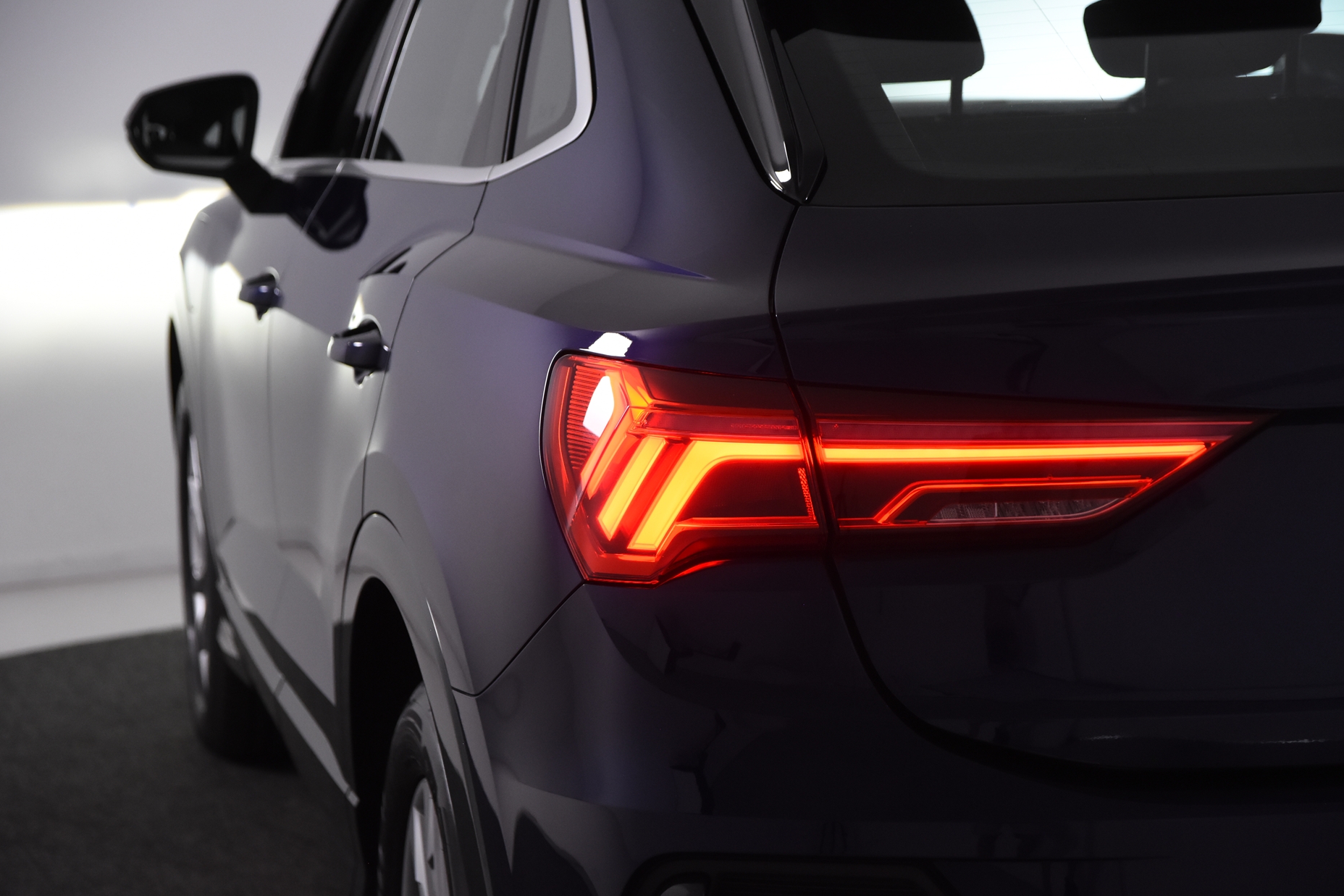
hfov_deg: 22.6
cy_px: 448
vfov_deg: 15.2
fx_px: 3359
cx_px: 692
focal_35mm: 90
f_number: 4
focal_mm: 58
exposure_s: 1/250
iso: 1600
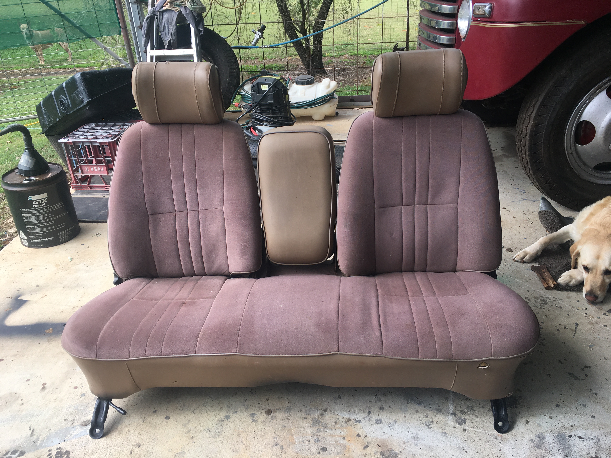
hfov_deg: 61.7
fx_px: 512
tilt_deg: -26.9
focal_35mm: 29
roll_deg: +3.1
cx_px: 306
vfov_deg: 48.2
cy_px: 229
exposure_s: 1/458
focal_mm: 4.15
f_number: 2.2
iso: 25
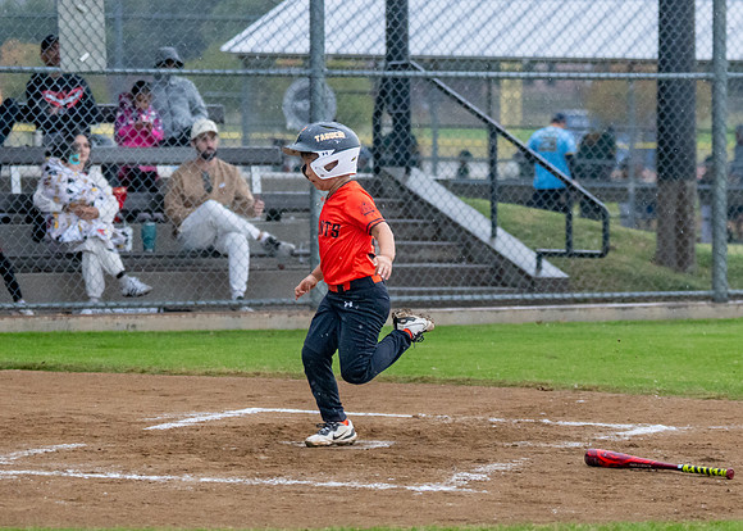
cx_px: 520
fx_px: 4138
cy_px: 296
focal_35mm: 196
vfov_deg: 7.3
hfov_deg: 10.2
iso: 1600
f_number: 2.8
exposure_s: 1/1000
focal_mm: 89
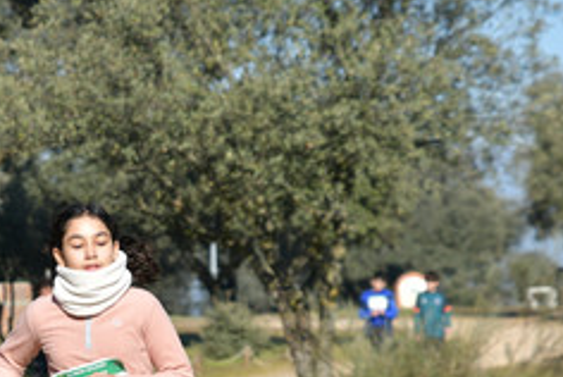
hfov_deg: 9.2
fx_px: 3476
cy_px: 359
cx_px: 119
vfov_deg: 6.2
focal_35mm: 222
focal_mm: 70
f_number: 4.5
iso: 100
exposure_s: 1/800
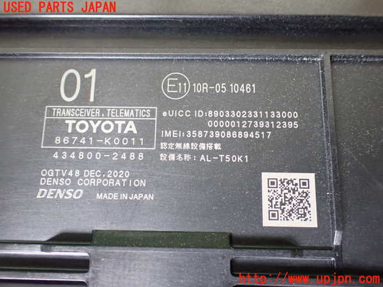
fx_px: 332
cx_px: 192
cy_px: 144
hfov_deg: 60.0
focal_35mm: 30
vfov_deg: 46.8
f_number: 2.3
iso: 800
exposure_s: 1/60
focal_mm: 5.4
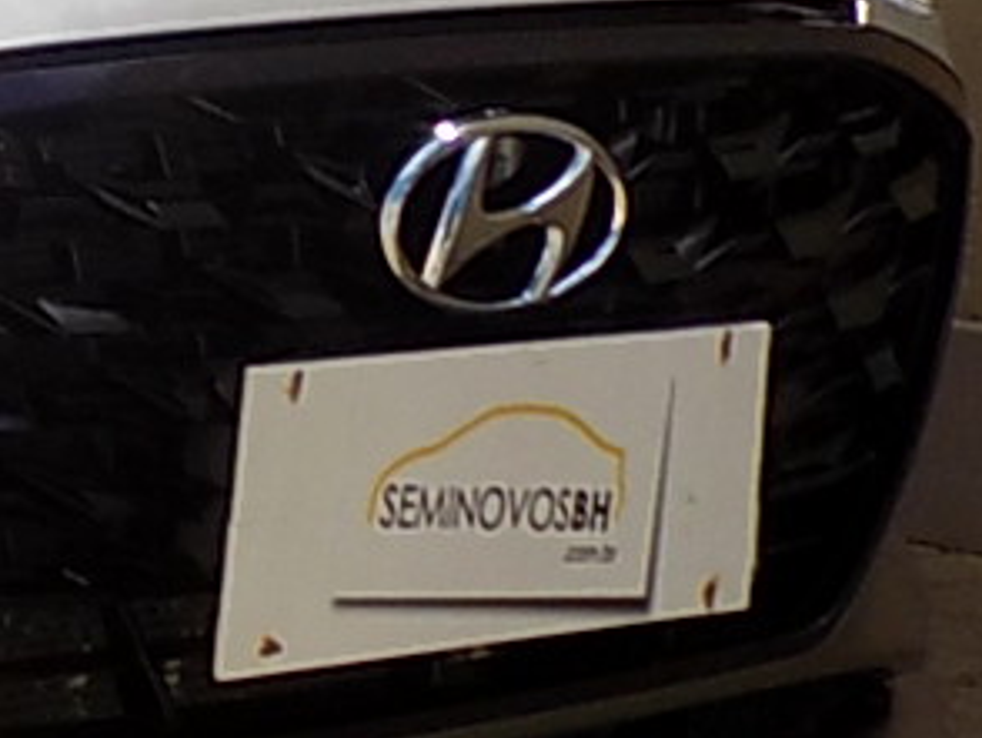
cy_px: -114
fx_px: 5252
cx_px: -1343
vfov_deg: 8.0
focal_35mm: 185
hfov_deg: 9.5
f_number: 3.4
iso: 80
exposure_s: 1/800
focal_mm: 6.1
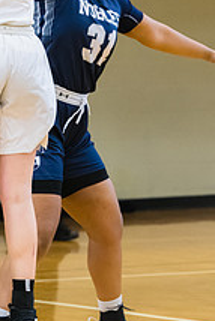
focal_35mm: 410
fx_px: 3667
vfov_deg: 5.0
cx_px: -5
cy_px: 16
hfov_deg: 3.4
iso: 3200
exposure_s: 1/400
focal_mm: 130
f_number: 3.5
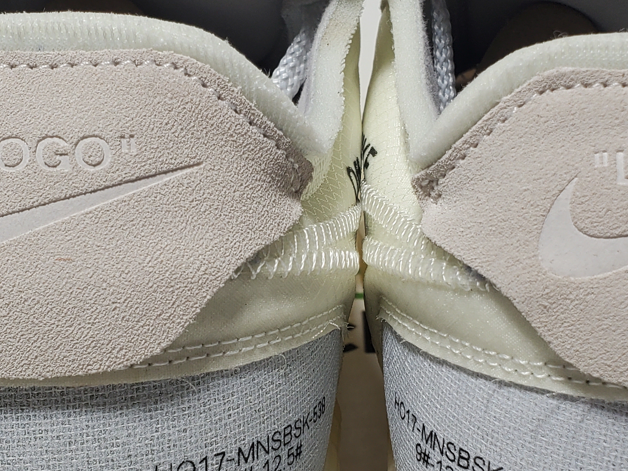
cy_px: 313
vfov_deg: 21.2
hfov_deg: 28.1
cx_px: 378
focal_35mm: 69
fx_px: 1252
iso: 50
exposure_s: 1/230
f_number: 2.4
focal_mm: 4.3
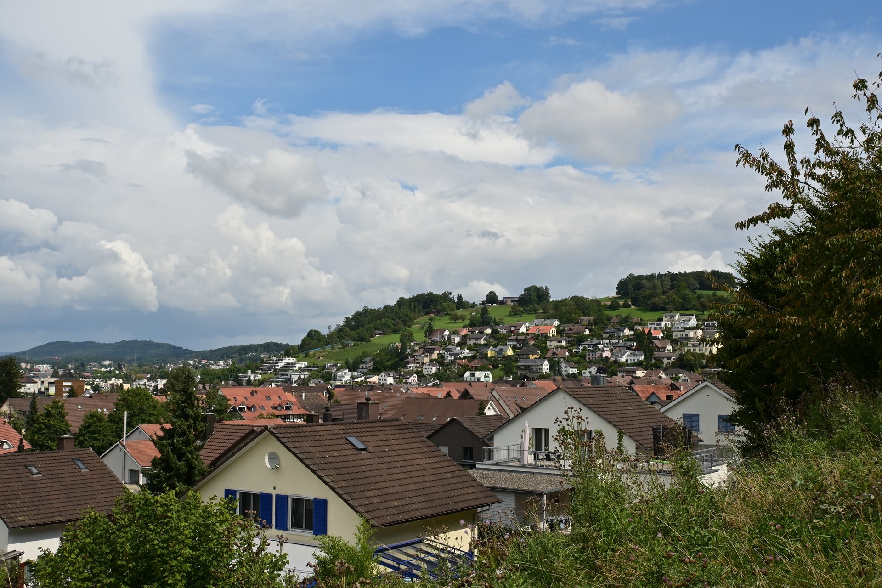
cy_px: 294
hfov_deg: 49.6
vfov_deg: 34.2
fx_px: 955
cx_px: 441
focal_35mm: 39
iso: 100
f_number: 13
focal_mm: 26
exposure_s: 1/200
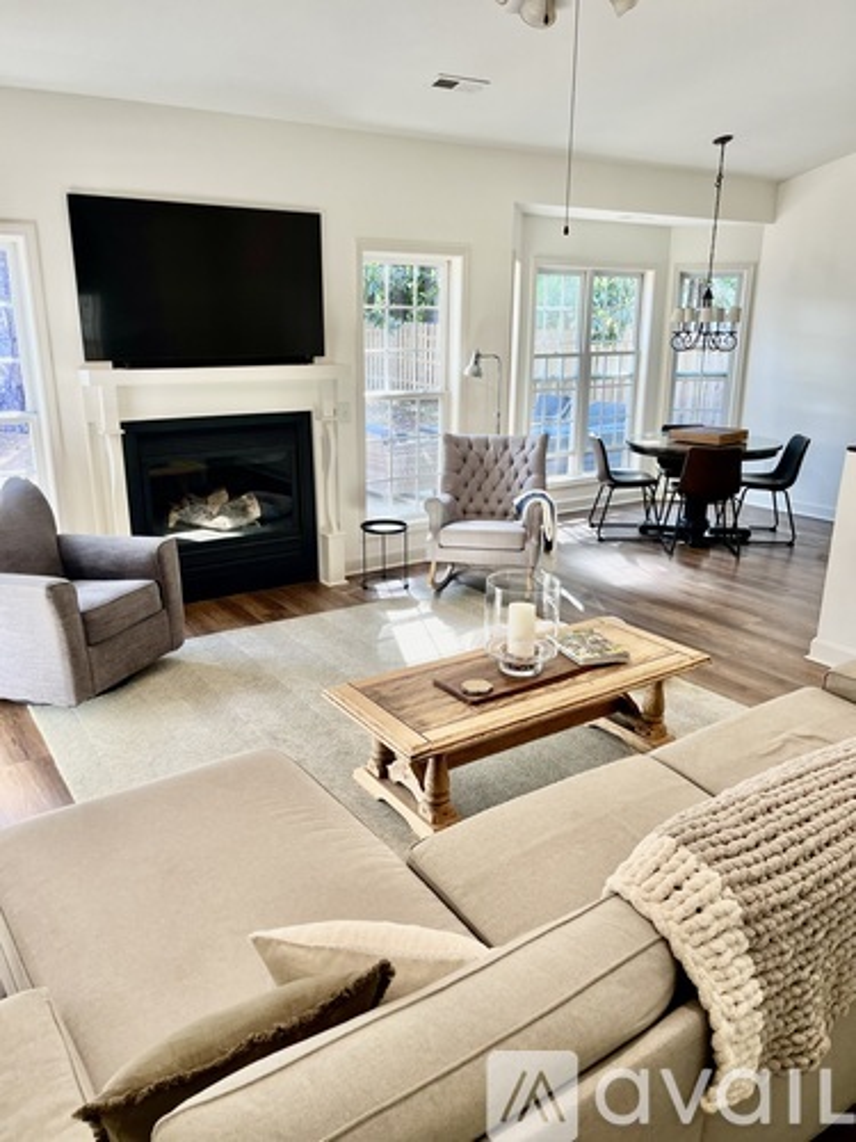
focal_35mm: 26
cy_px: 571
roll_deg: +0.3
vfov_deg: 67.3
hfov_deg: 53.1
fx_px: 857
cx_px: 428
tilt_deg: -16.9
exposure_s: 1/61
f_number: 1.6
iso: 64
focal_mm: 5.1
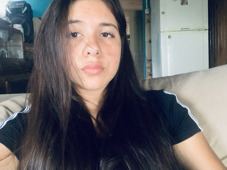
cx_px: 114
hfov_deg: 56.8
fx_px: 210
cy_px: 85
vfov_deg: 44.2
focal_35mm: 32
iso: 320
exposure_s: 1/37
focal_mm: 2.87
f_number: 2.2
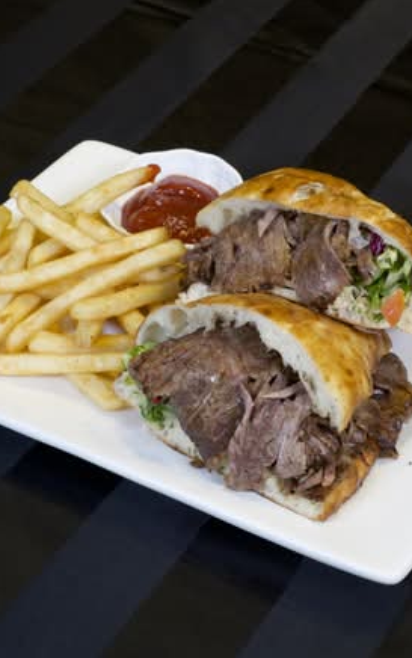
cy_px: 327
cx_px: 250
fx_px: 1382
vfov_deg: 26.8
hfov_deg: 16.9
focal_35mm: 77
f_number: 11
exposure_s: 1/3
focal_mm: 50
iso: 250
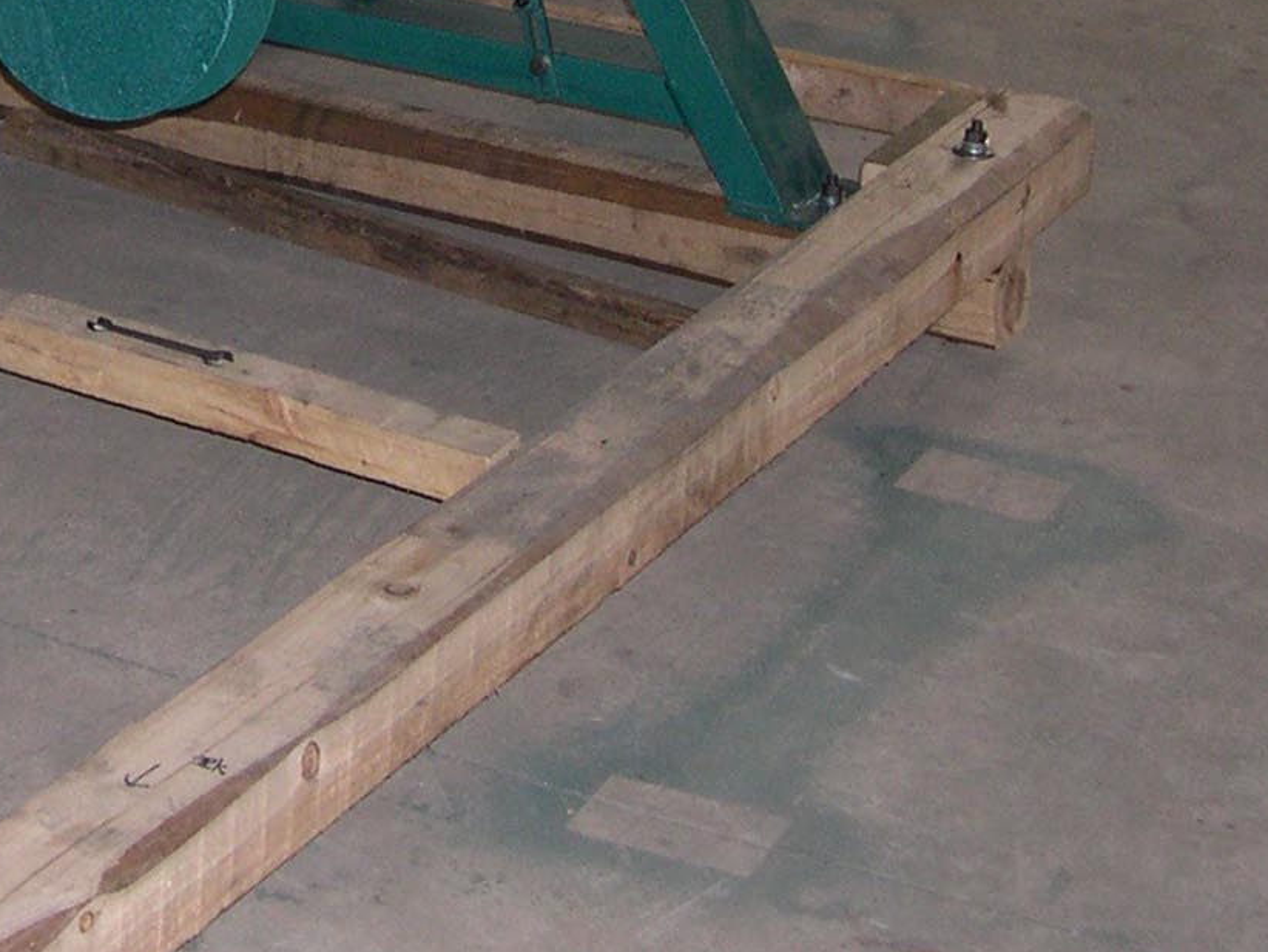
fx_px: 3847
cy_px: -187
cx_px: -74
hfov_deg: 18.1
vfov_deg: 13.7
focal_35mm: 105
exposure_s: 1/60
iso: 183
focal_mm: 8
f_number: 2.8
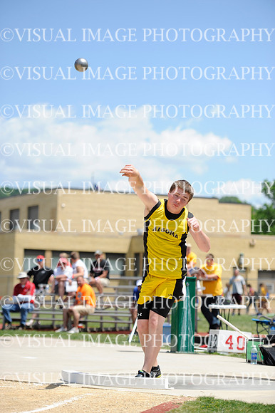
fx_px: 1204
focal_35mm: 105
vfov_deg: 19.5
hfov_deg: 13.0
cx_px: 138
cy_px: 206
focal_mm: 105
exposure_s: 1/2500
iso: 200
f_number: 2.8
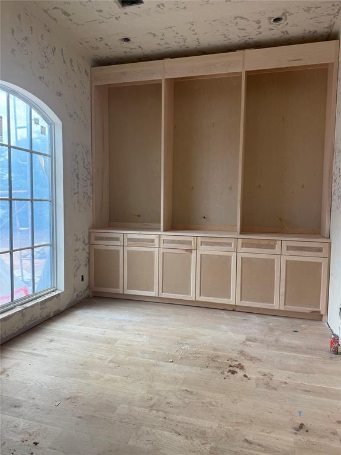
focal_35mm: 24
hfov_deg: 56.8
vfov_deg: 71.6
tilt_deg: -3.8
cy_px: 228
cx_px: 170
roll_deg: -1.1
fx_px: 315
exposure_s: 1/171
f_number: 1.78
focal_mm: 6.76
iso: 125
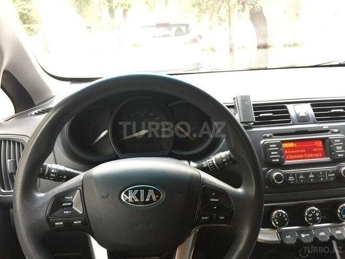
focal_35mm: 29
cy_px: 130
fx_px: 289
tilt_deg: -15.8
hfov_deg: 61.7
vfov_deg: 48.2
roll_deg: -0.3
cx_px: 172
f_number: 2.2
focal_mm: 4.15
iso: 100
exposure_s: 1/17
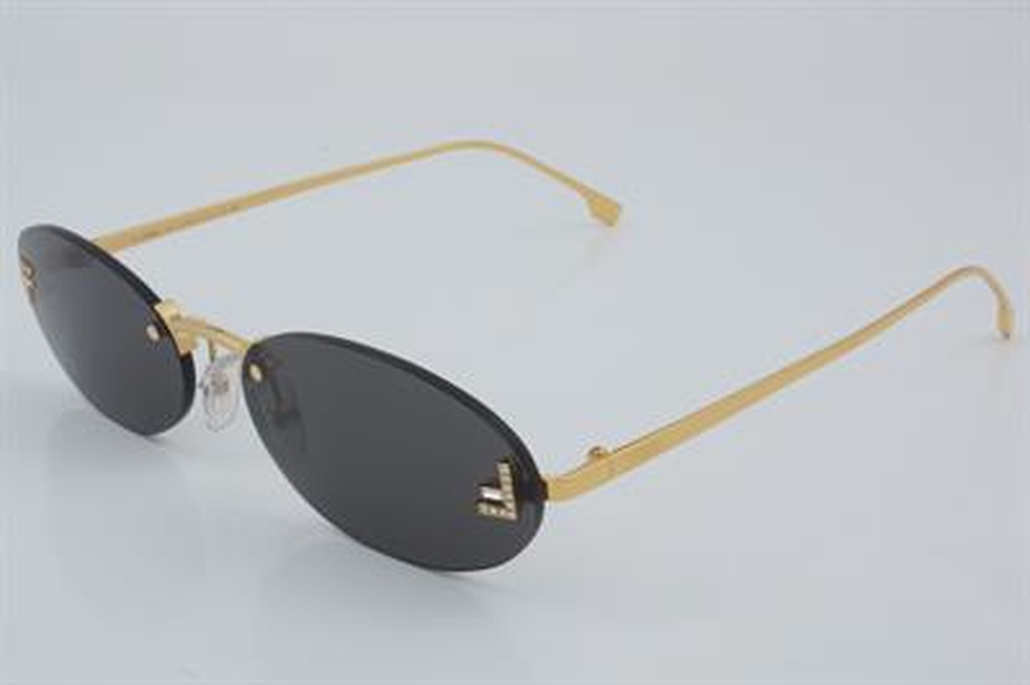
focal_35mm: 68
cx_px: 515
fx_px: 1930
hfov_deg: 29.9
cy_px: 342
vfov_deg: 20.1
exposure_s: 1/4
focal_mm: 45
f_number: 32
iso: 100
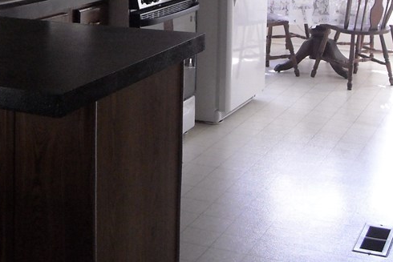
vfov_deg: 17.4
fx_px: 830
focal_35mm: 76
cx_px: 142
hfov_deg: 26.5
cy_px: -19
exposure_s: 1/168
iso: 295
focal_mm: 5.7
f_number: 2.8
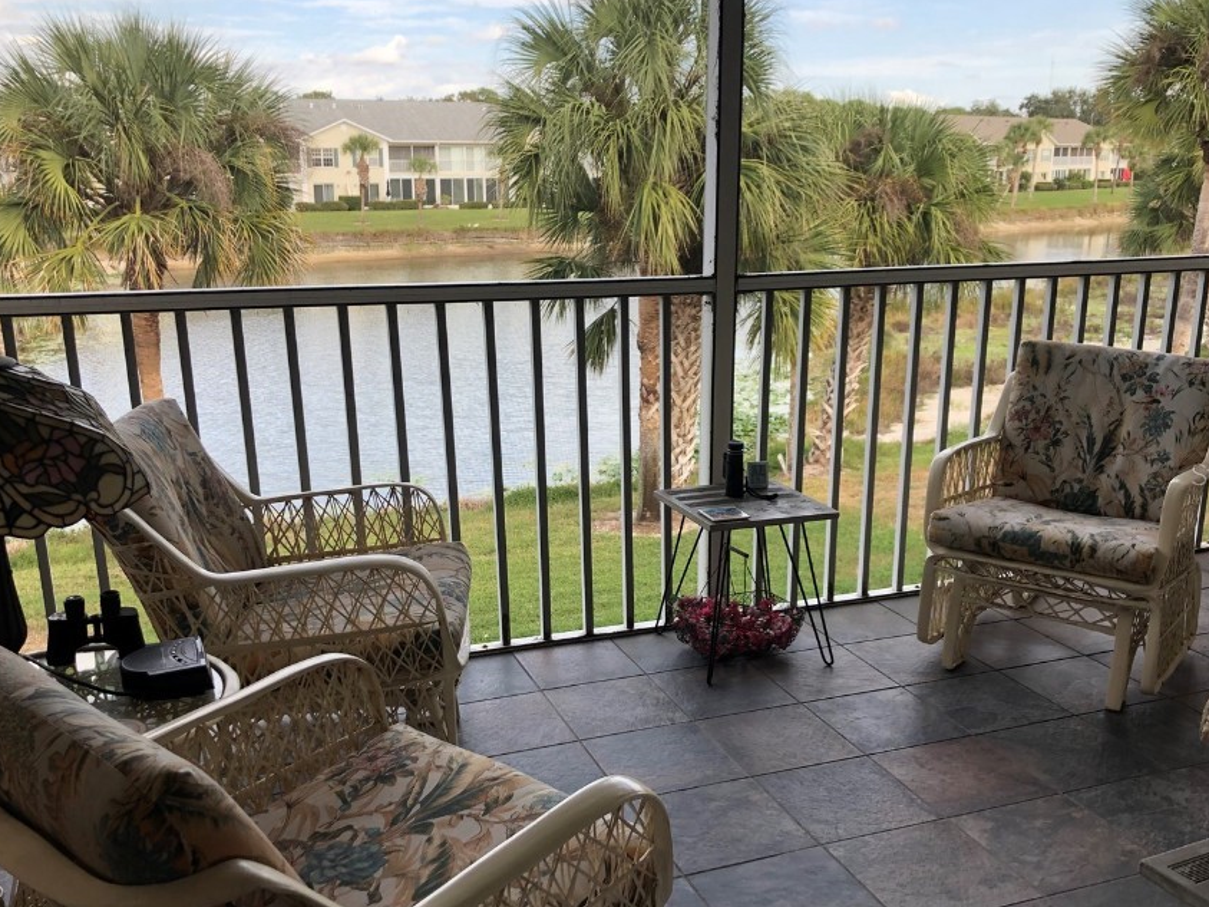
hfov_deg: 54.0
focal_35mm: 34
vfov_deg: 41.8
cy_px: 474
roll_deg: +0.0
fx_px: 1187
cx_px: 592
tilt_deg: -17.0
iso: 20
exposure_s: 1/220
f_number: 1.8
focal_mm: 4
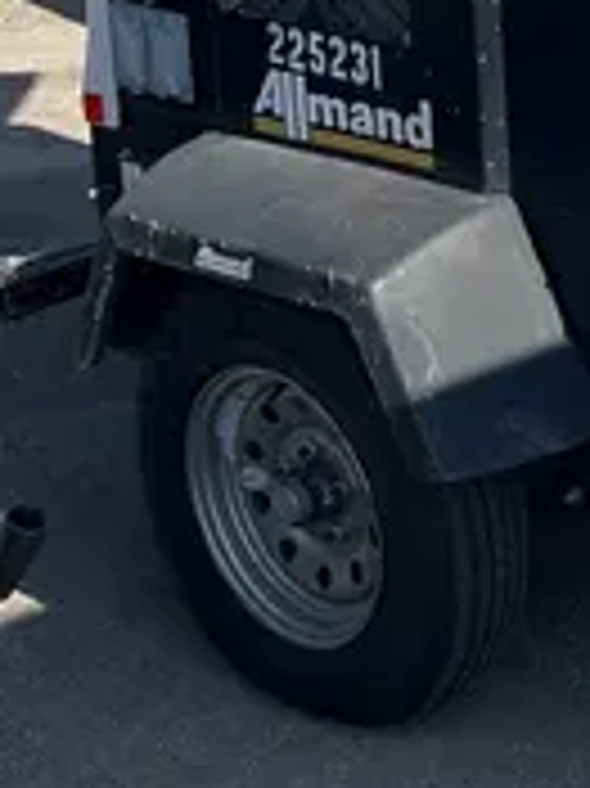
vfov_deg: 17.2
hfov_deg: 12.6
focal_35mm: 109
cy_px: -164
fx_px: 2480
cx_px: 977
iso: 50
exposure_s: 1/3135
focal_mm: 5.1
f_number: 1.6
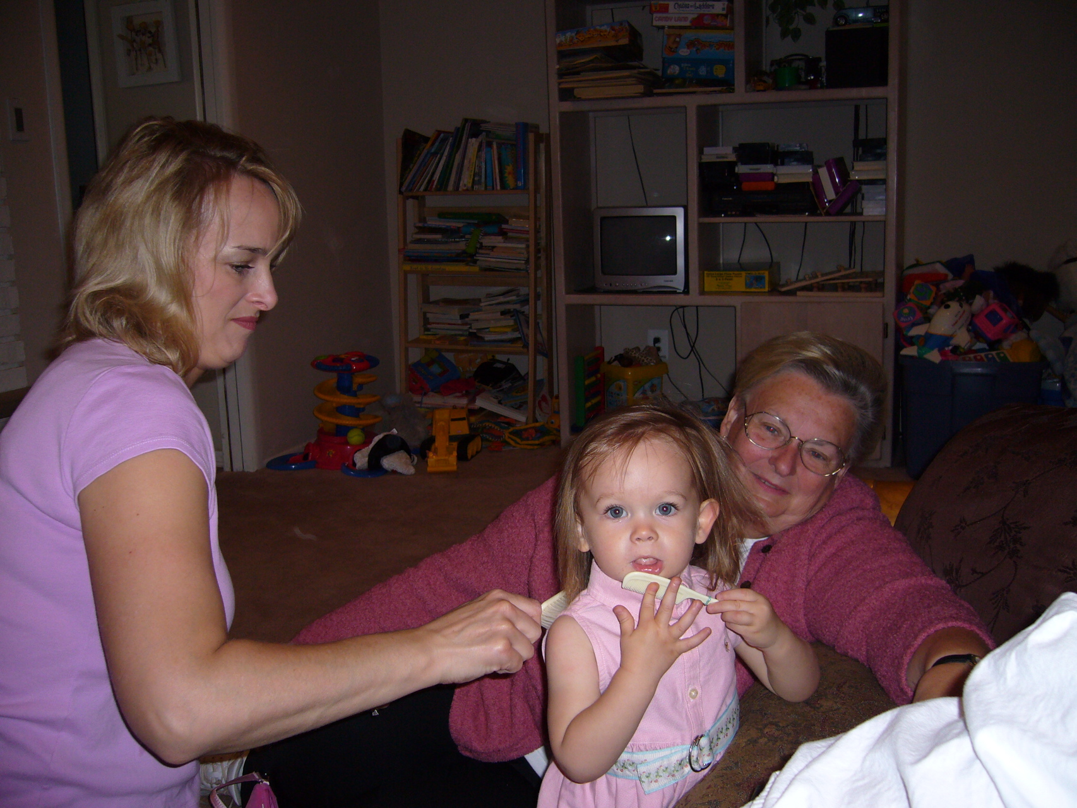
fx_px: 1089
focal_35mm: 35
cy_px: 404
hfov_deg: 52.6
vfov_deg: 40.7
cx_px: 538
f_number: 2.8
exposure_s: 1/60
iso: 100
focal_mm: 5.8
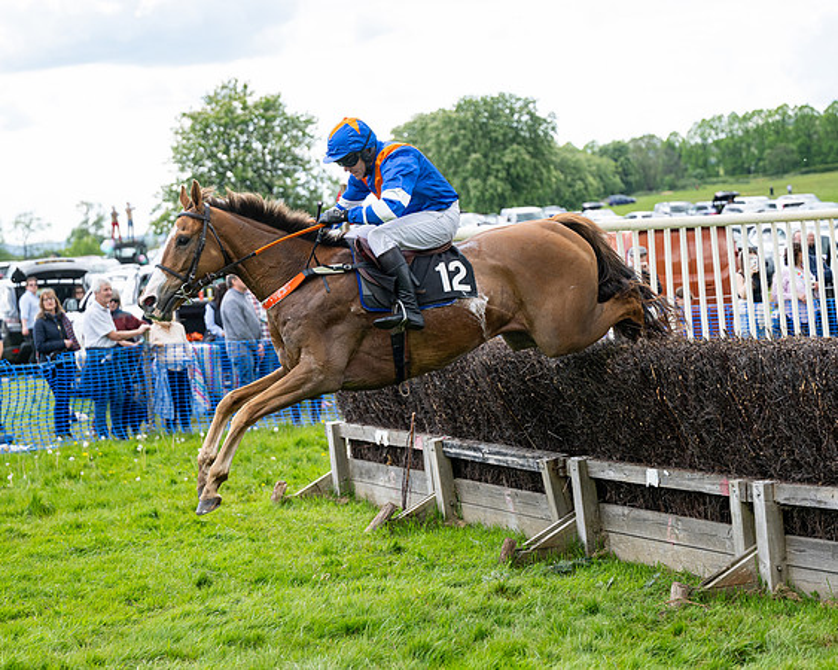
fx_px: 2128
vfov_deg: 17.9
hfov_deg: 22.3
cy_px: 343
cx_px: 430
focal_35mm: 86
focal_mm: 70
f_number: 2.8
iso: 400
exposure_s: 1/2000
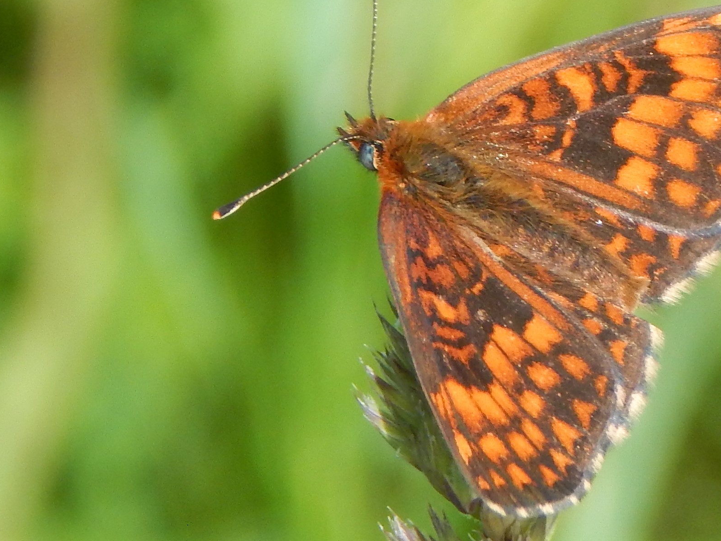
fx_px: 7040
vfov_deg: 4.4
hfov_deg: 5.9
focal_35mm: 338
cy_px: 218
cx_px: 579
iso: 160
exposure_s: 1/250
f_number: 5.4
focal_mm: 37.1
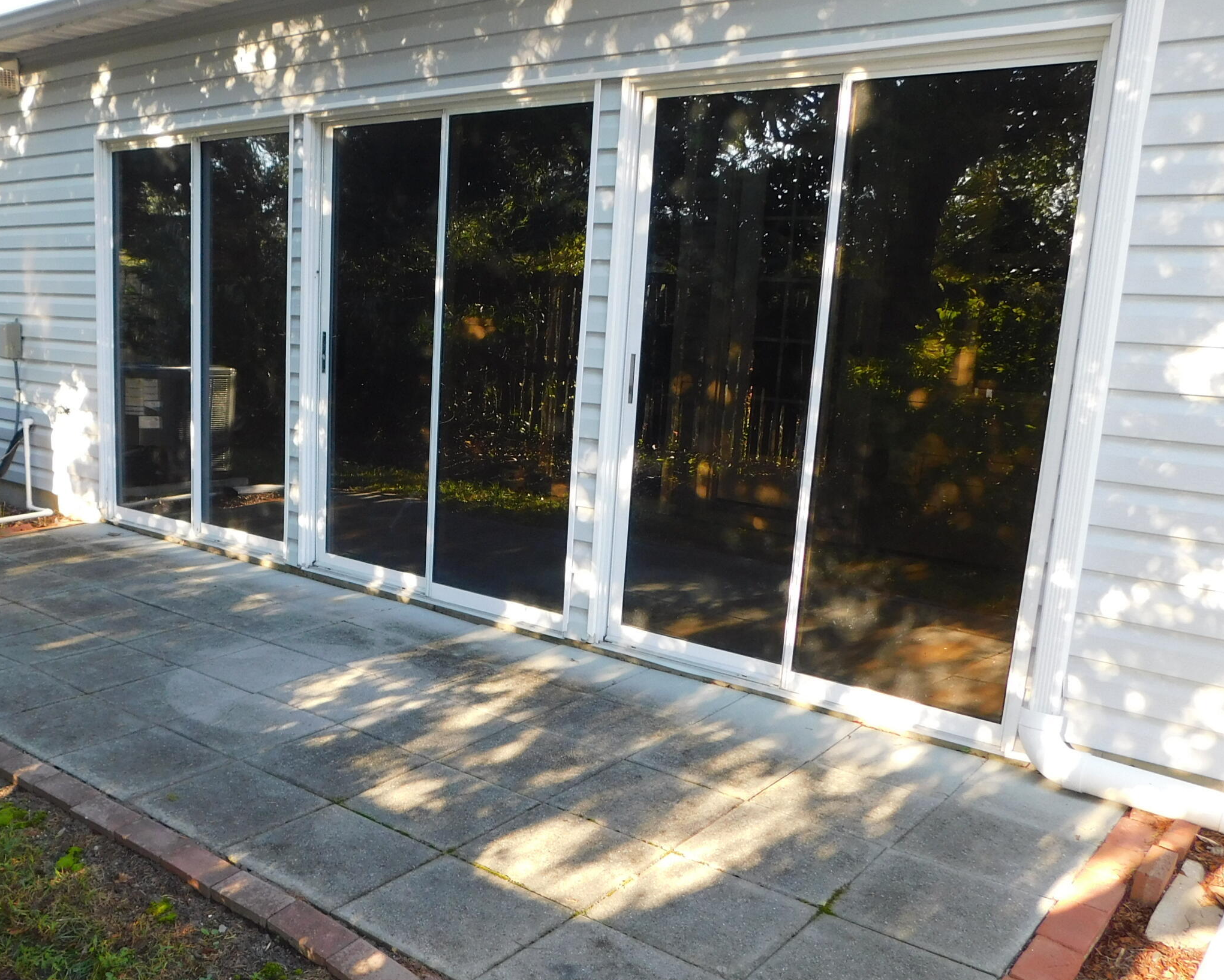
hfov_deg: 53.2
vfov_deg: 44.5
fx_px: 1196
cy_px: 550
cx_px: 408
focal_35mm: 33
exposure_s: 1/100
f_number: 3
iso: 125
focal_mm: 4
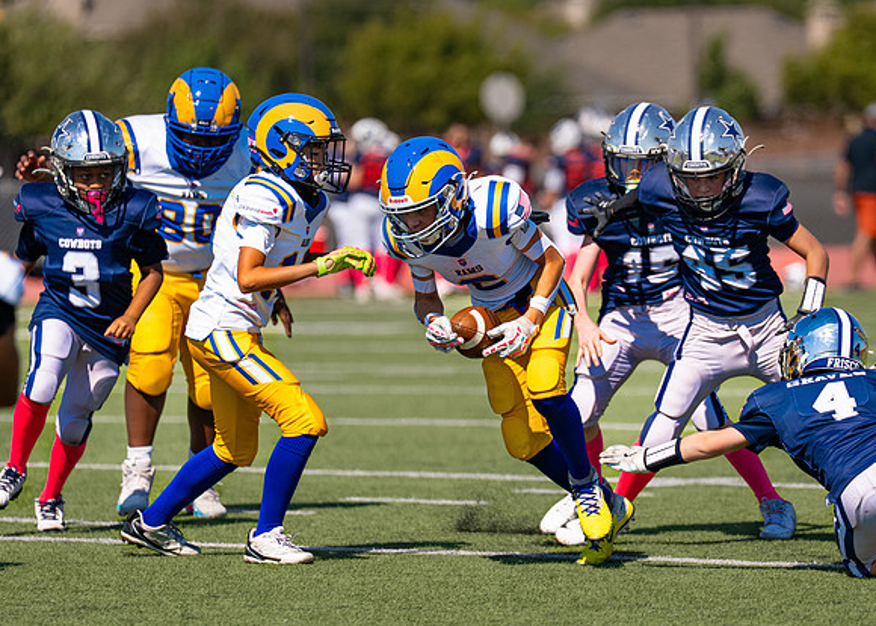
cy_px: 359
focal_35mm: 370
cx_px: 571
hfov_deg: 5.4
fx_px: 9207
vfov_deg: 3.9
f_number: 2.8
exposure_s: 1/3200
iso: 125
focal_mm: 200
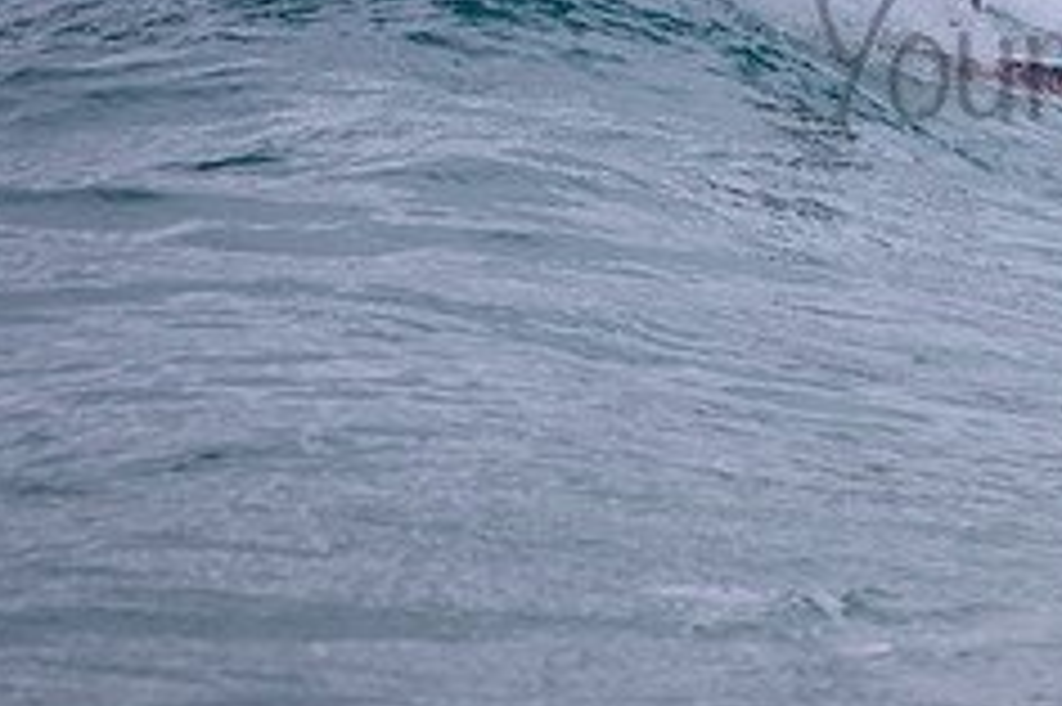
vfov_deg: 0.9
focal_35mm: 1507
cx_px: 983
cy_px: 12
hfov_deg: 1.4
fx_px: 44424
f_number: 5.6
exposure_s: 1/2000
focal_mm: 500
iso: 180
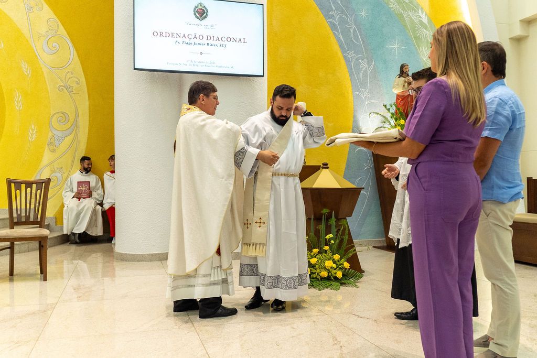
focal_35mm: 30
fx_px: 448
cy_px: 179
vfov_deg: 43.6
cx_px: 268
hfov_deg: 61.9
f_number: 3.2
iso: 1600
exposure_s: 1/200
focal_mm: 20
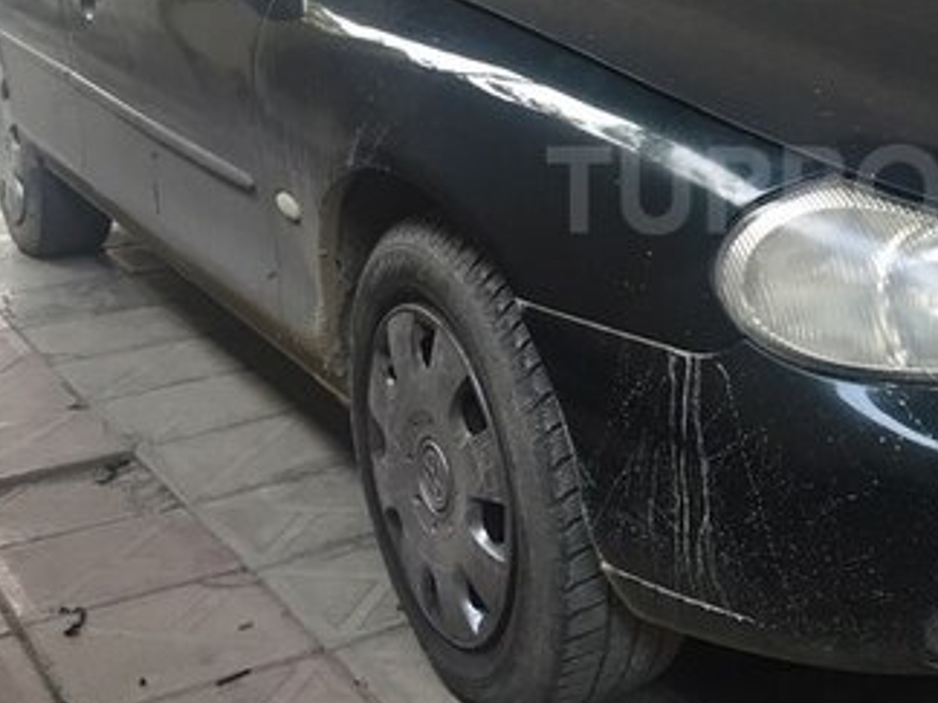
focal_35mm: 59
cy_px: 189
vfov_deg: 24.6
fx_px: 1599
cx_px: 842
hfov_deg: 31.2
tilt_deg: -11.4
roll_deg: +0.0
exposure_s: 1/33
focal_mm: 4.15
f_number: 2.2
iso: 40
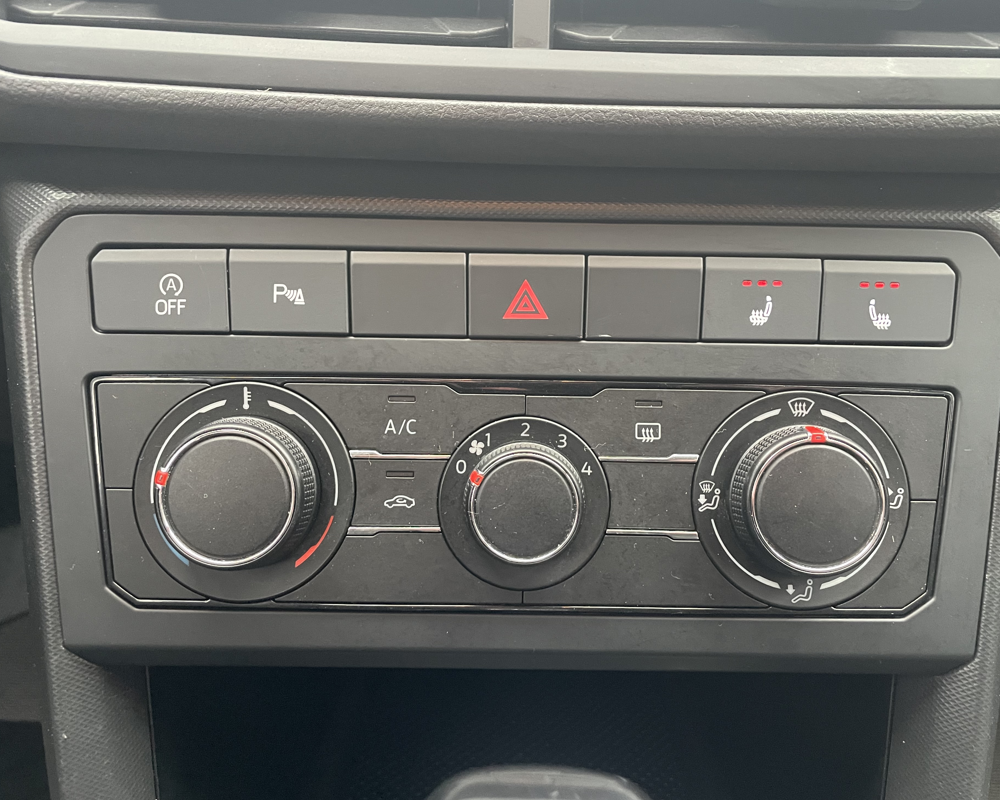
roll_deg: -1.7
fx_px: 829
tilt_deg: -27.9
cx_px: 522
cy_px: 387
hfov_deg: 62.2
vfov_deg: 51.5
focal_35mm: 28
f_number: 1.6
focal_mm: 4.2
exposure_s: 1/33
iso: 500
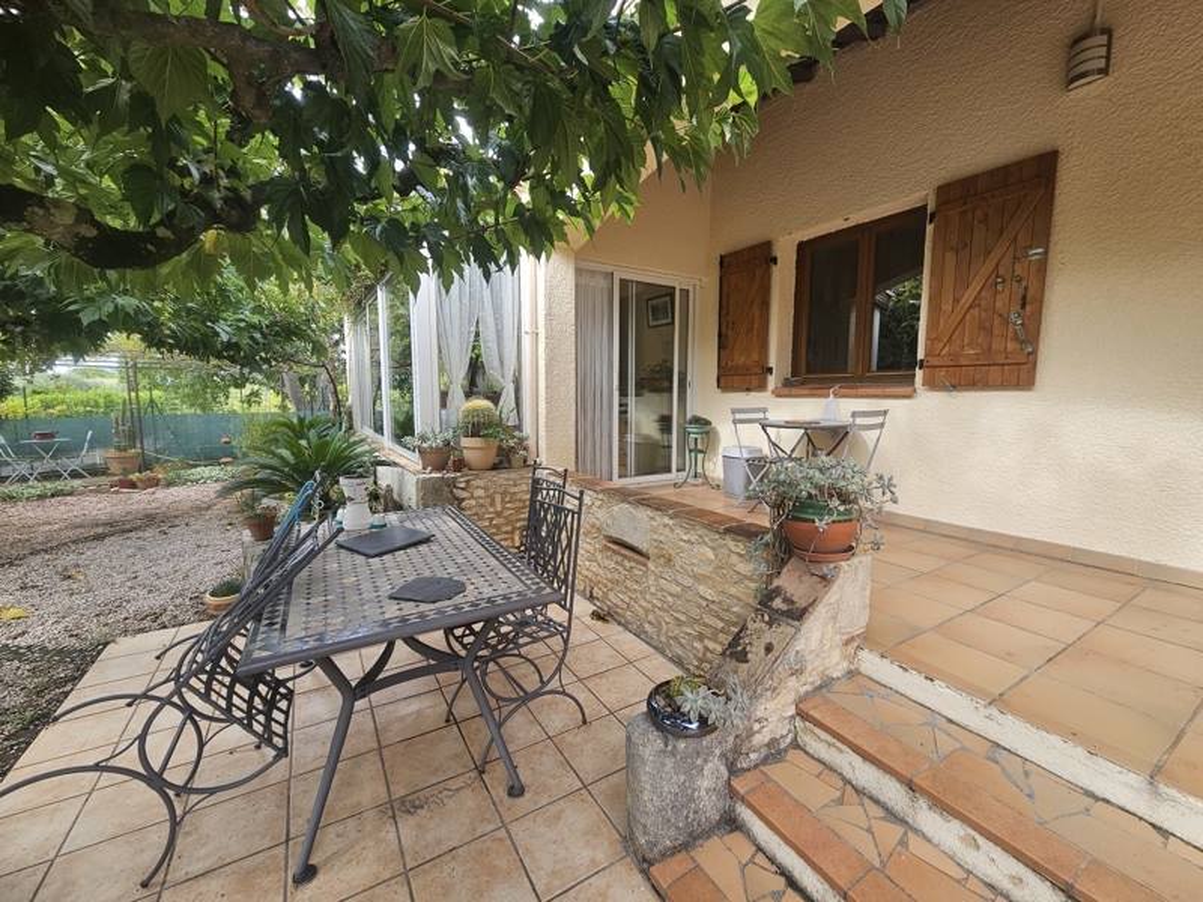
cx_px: 602
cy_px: 451
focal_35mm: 13
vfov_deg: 89.9
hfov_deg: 106.2
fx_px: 452
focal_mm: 2.2
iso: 50
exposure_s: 1/193
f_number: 2.2
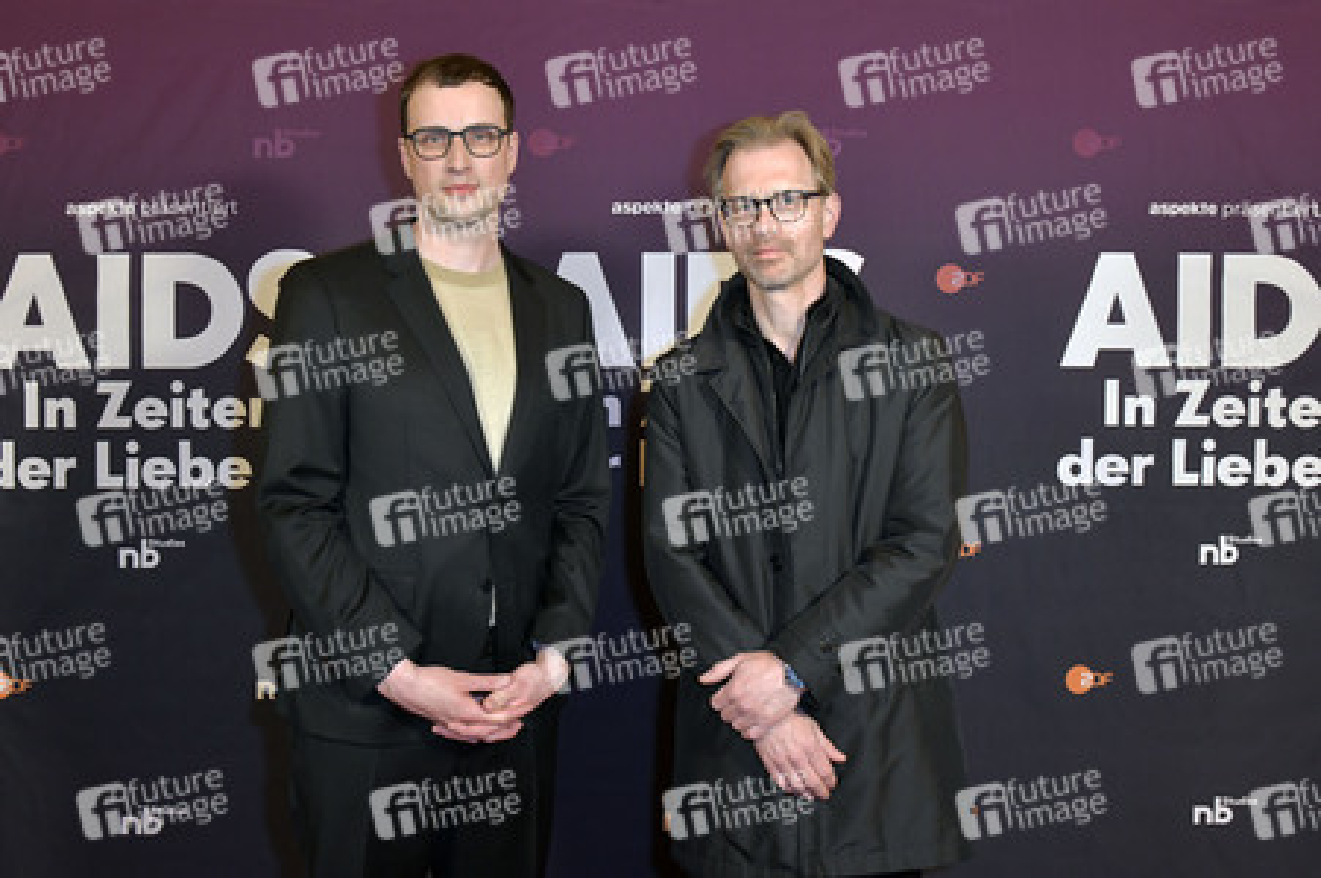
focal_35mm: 32
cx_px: 660
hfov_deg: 58.8
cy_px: 439
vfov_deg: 41.1
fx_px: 1173
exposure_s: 1/250
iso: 1600
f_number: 6.3
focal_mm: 32
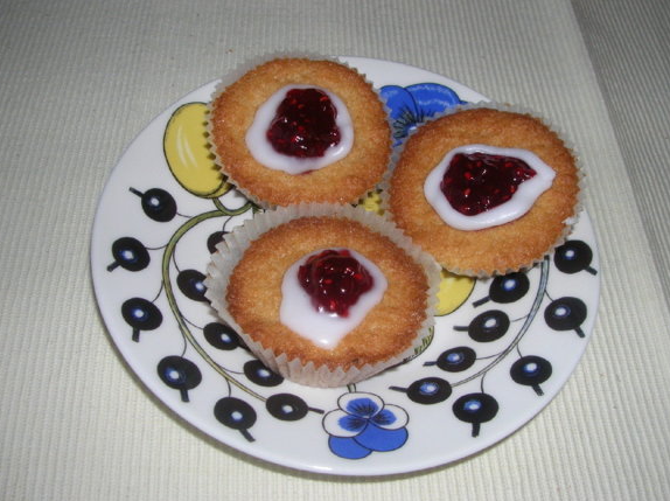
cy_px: 241
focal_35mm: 39
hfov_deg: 47.9
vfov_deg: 36.7
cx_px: 365
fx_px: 754
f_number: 2.8
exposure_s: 1/60.1
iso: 50
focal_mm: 5.8
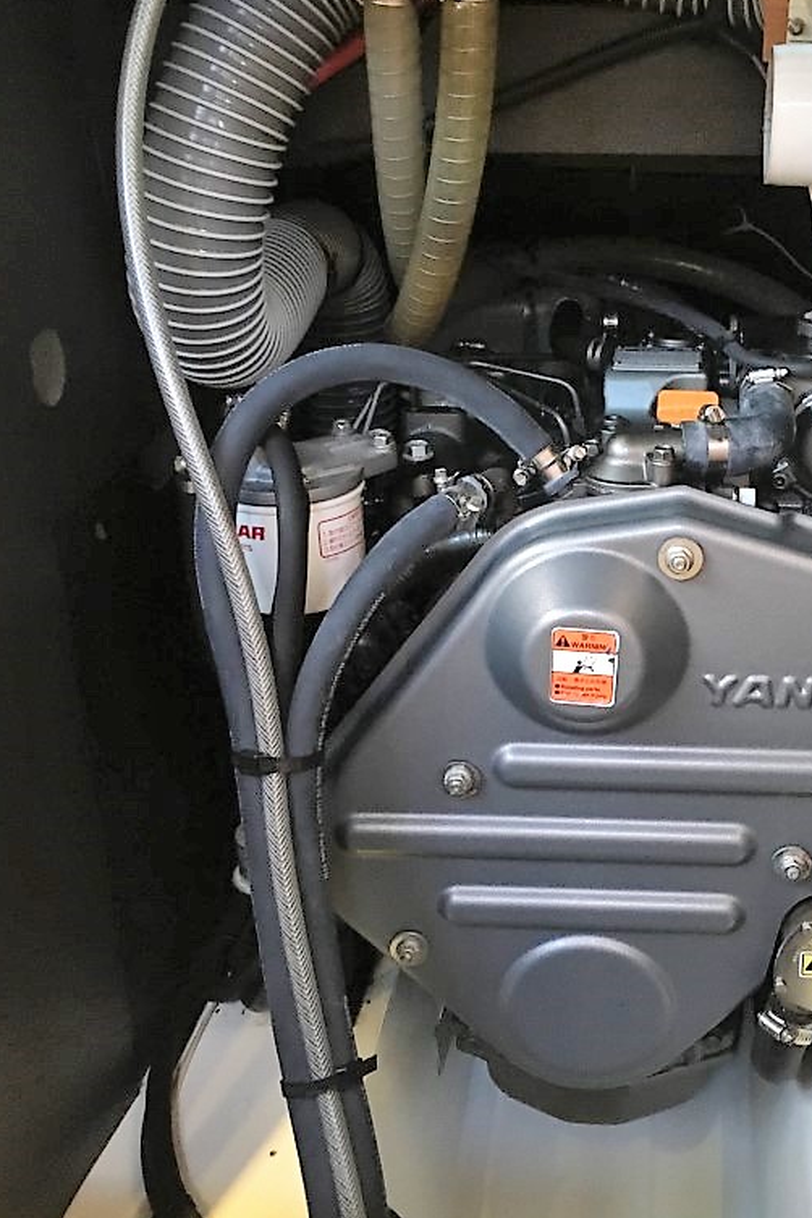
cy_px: 610
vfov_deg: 47.4
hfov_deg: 31.9
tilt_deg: -22.7
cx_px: 629
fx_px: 1387
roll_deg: -0.7
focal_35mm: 41
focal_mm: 4.15
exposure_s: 1/17
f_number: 2.2
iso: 400
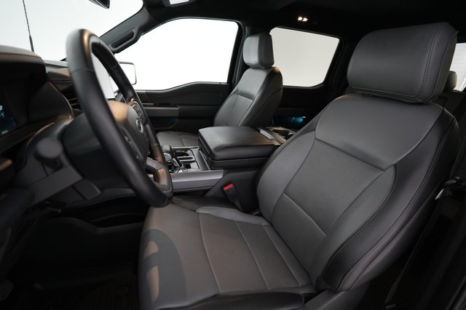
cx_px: 233
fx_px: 220
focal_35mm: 17
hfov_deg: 93.3
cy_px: 155
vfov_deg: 70.4
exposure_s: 1/30
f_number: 2.8
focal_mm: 17
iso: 1250
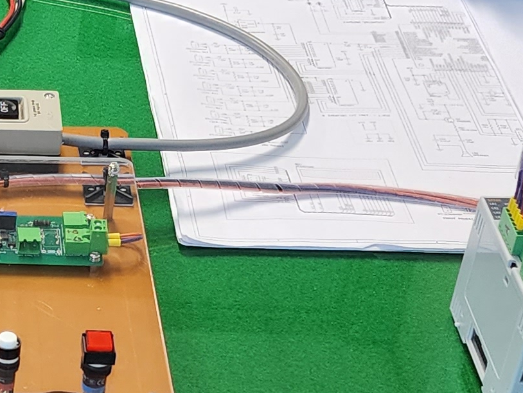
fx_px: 1708
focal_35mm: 113
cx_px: -214
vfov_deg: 13.1
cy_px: 257
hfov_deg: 16.2
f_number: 1.8
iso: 250
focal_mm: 6.4
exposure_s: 1/120
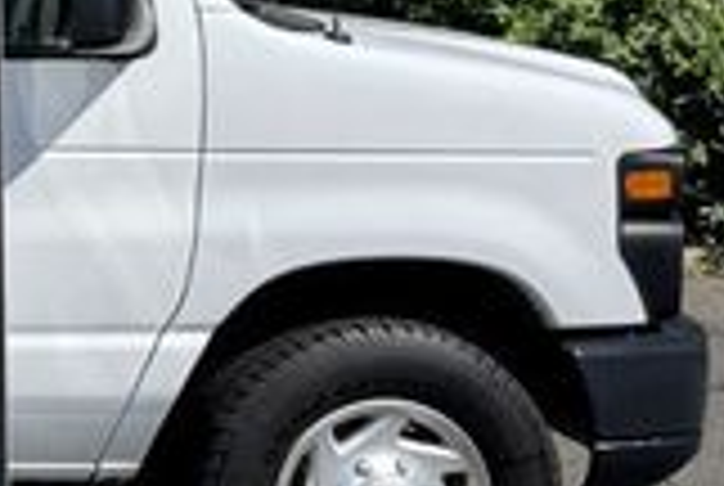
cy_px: 58
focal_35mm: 99
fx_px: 1995
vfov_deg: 13.8
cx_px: -670
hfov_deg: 16.4
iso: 80
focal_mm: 6.76
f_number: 1.78
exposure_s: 1/6410
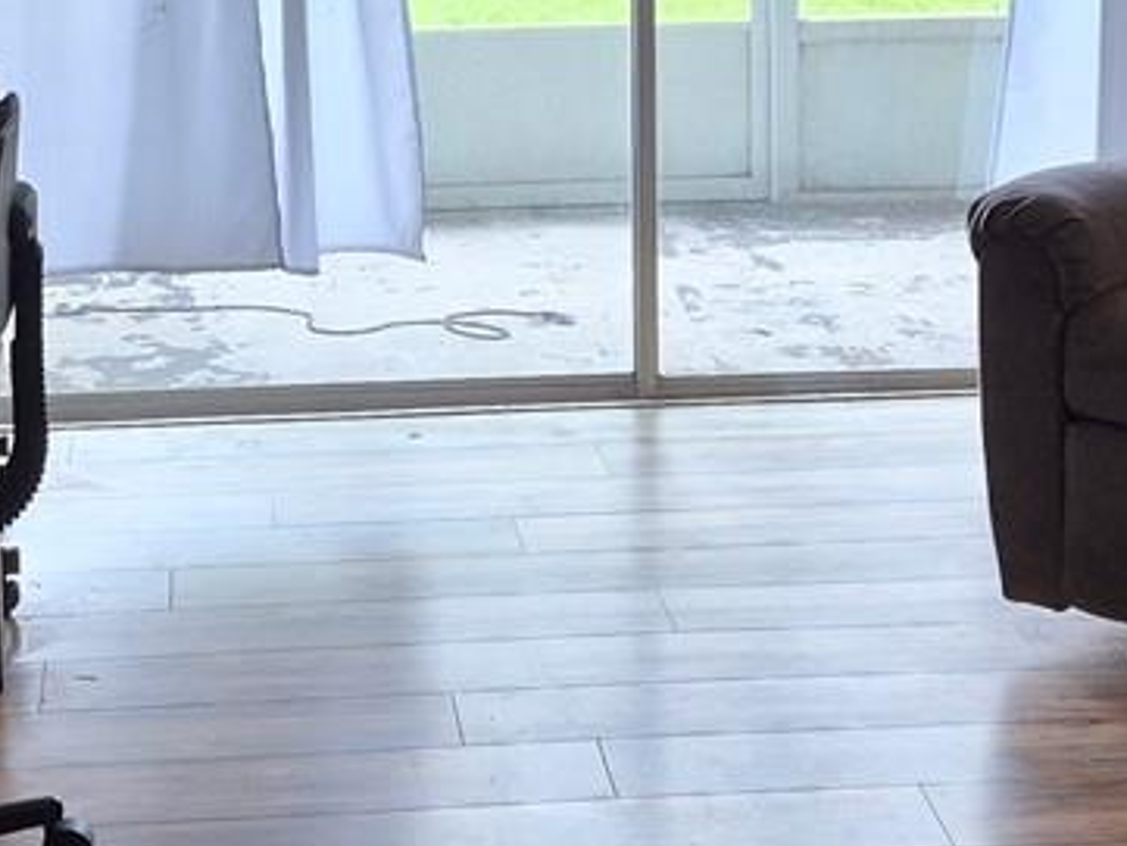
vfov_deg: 14.1
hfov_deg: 19.3
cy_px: -153
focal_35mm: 102
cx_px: 540
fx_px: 3322
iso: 80
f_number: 1.8
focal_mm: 5.4
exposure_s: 1/120
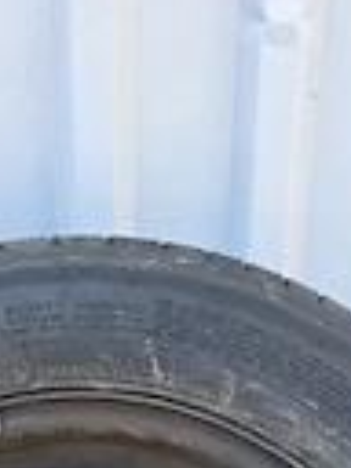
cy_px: 680
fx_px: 973
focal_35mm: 72
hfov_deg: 20.2
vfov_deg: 22.6
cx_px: 77
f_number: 1.7
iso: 50
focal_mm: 6.3
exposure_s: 1/182
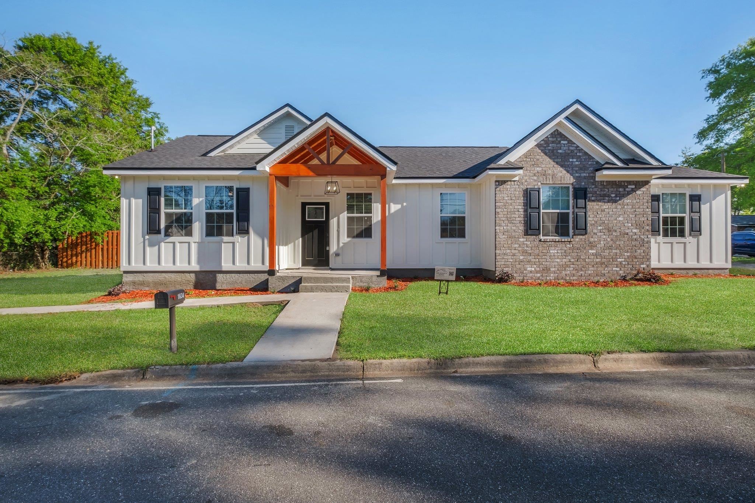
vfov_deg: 73.7
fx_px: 336
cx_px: 378
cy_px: 252
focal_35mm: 16
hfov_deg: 96.7
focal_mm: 10.5
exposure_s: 1/680
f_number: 8
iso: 250
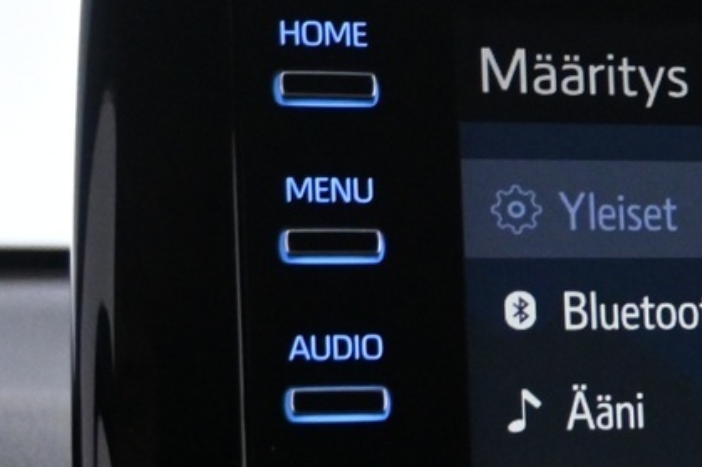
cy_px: 516
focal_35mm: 122
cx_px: 1079
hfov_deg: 15.4
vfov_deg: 11.1
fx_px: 2377
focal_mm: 21
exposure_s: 1/60
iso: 3200
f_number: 4
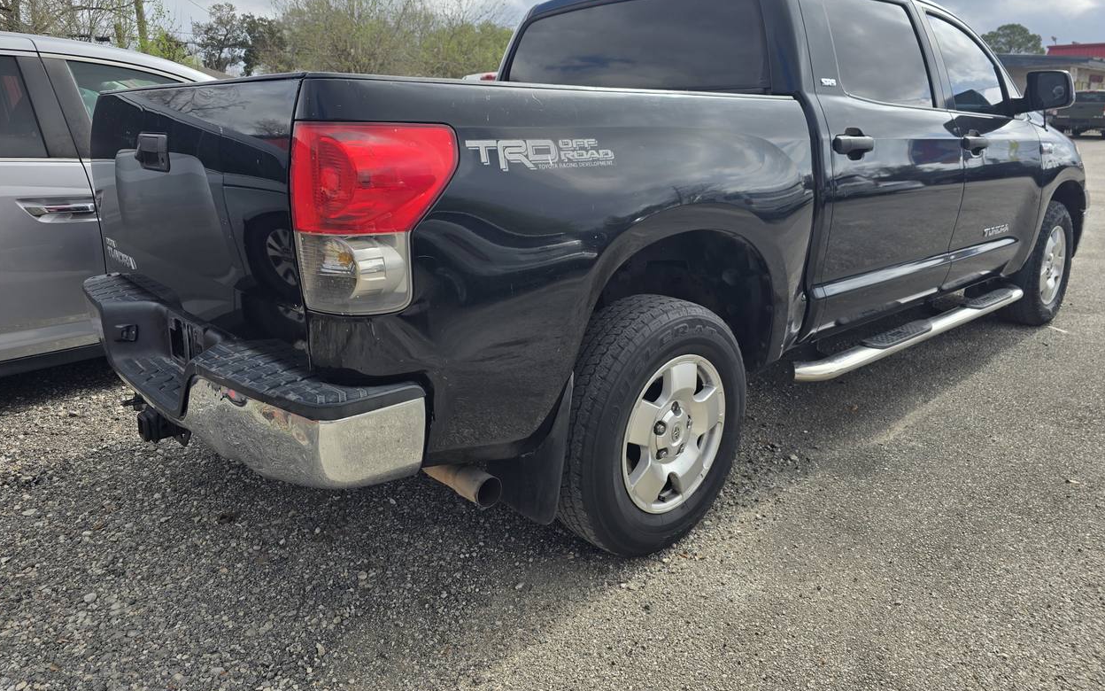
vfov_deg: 49.0
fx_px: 753
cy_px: 275
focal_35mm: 25
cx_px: 560
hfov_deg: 72.5
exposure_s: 1/843
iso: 12
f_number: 1.7
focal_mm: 6.3
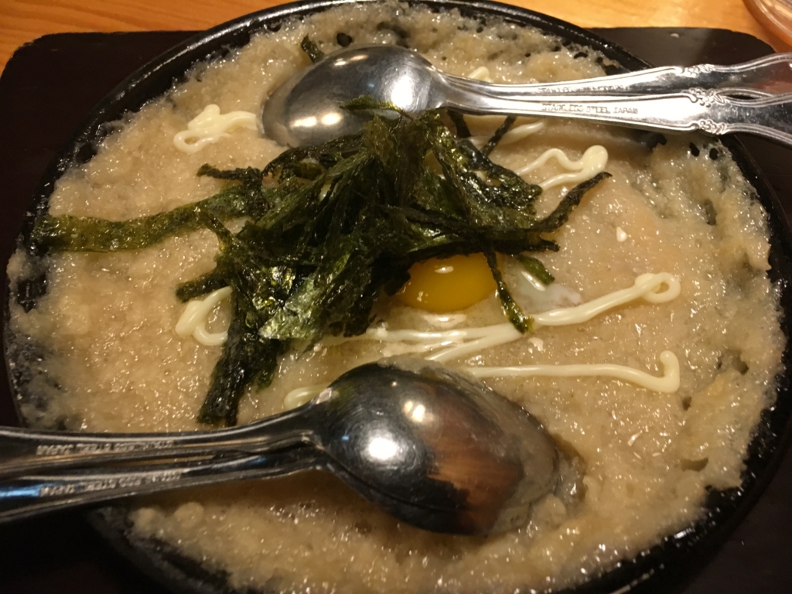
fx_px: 664
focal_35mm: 29
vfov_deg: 48.2
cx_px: 396
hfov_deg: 61.7
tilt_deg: -58.0
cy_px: 297
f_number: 2.2
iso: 200
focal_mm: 4.15
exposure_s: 1/30
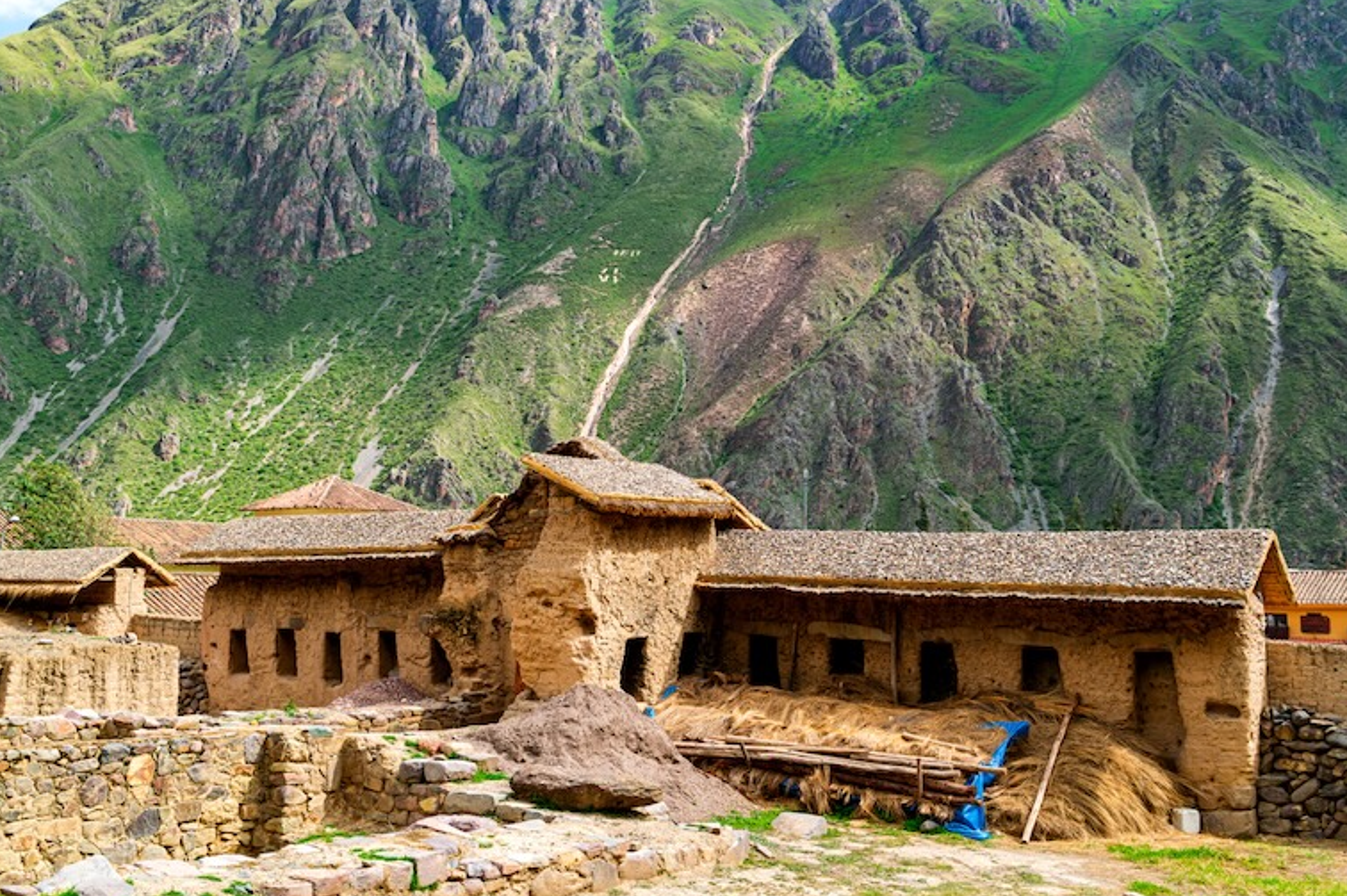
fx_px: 1346
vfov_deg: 36.8
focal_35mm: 36
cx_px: 650
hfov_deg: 53.2
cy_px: 430
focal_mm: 34
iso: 200
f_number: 10
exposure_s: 1/125
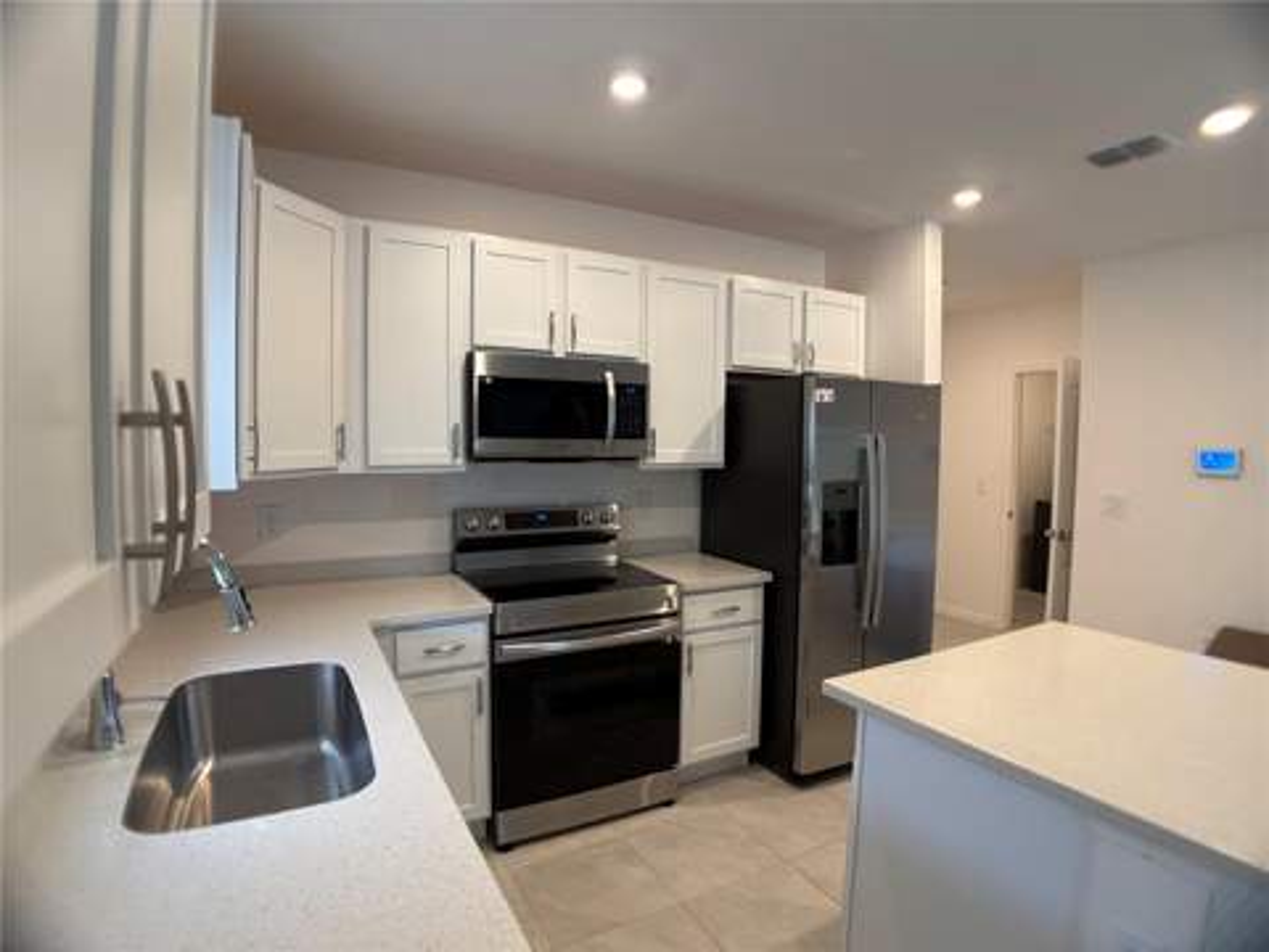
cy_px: 476
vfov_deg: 53.1
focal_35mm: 26
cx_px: 634
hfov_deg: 67.3
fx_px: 953
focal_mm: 5.96
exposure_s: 1/60
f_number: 1.6
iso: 125
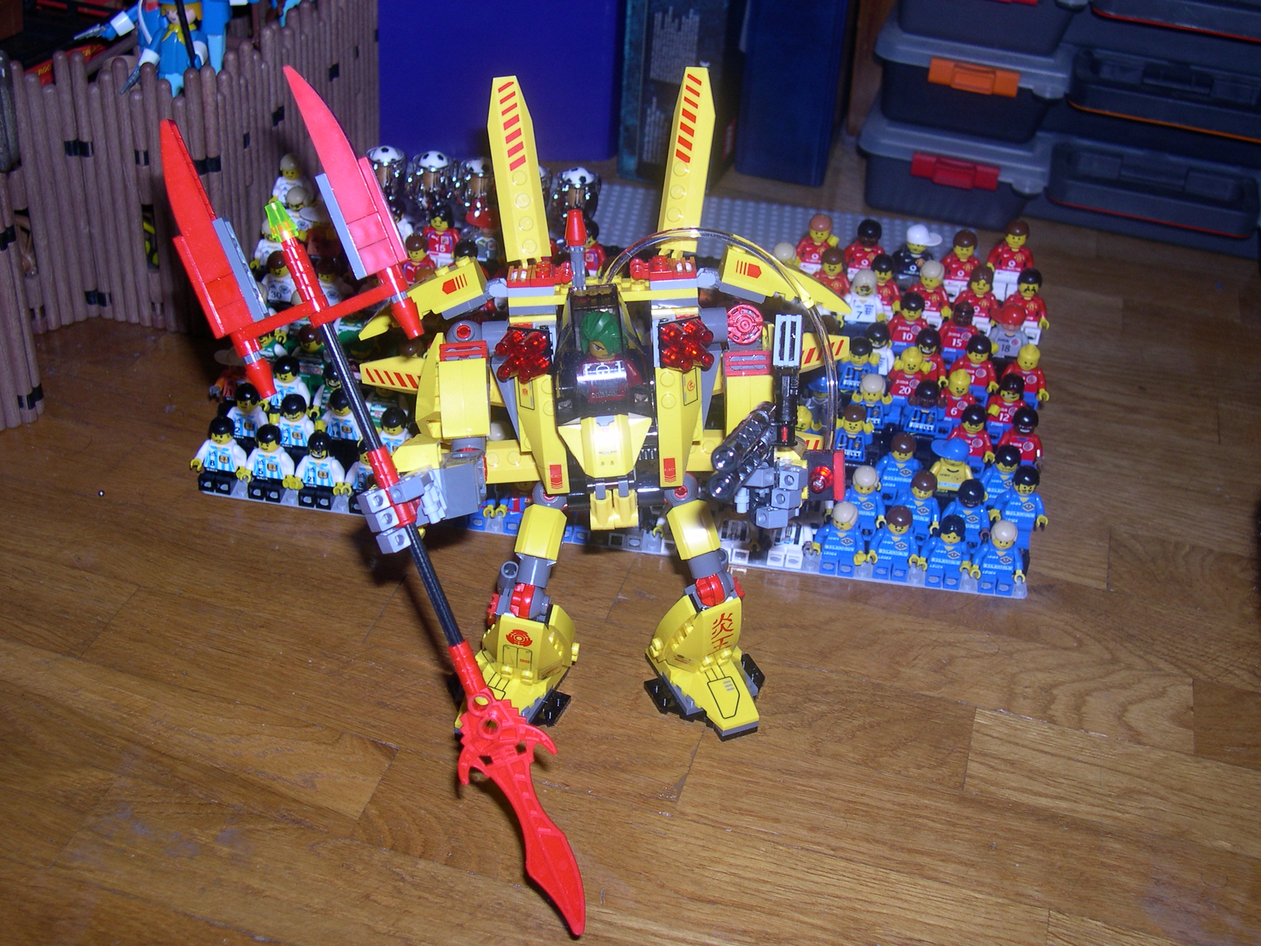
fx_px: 1530
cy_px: 473
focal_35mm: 42
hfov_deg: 44.8
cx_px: 630
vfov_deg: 34.3
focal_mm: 9
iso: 100
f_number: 2.9
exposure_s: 1/60
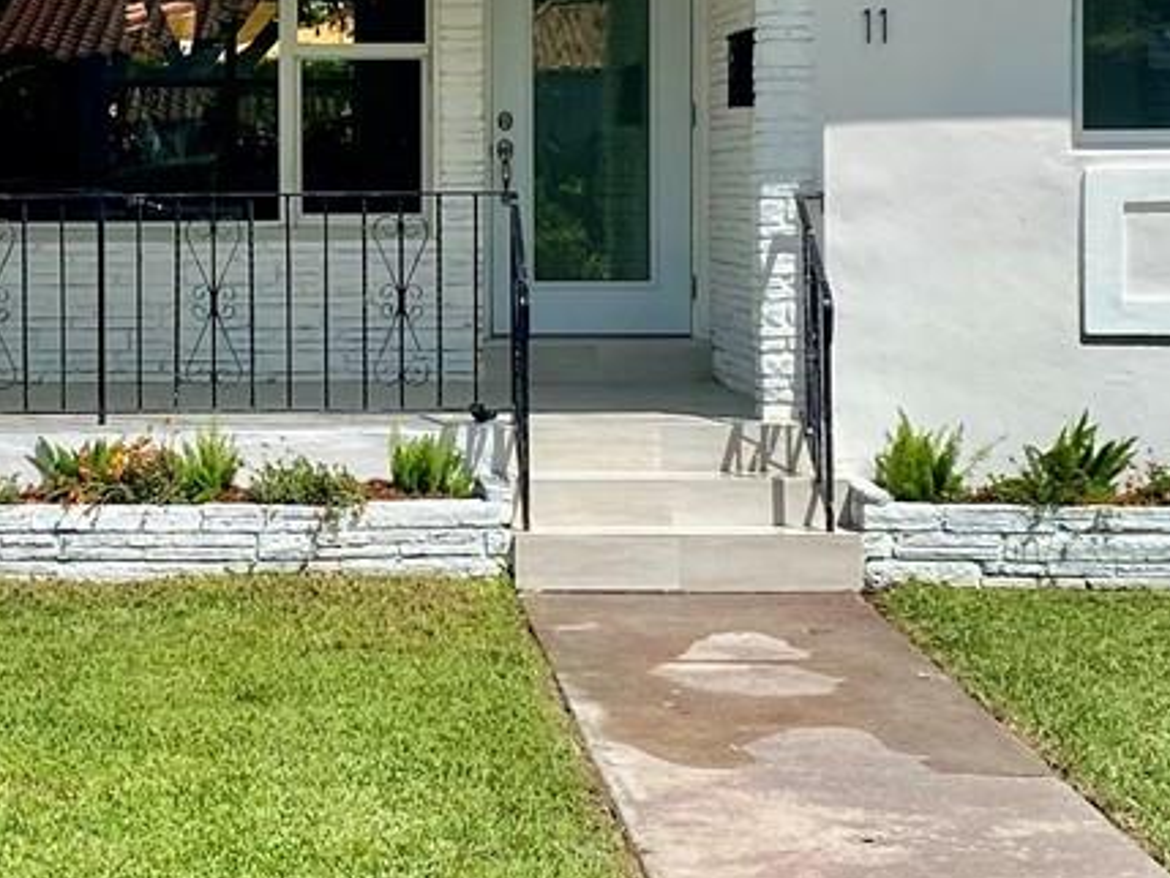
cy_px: 262
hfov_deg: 20.0
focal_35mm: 97
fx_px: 3279
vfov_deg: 15.2
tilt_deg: -0.3
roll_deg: -0.5
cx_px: 254
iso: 32
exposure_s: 1/4808
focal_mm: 4.25
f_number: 1.8
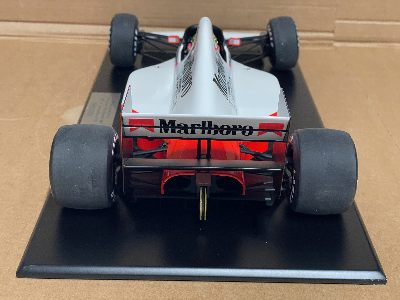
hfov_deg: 36.8
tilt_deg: -26.3
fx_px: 601
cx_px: 200
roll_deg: -1.8
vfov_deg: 28.0
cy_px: 150
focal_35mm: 52
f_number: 2
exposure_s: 1/50
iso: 640
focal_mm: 6
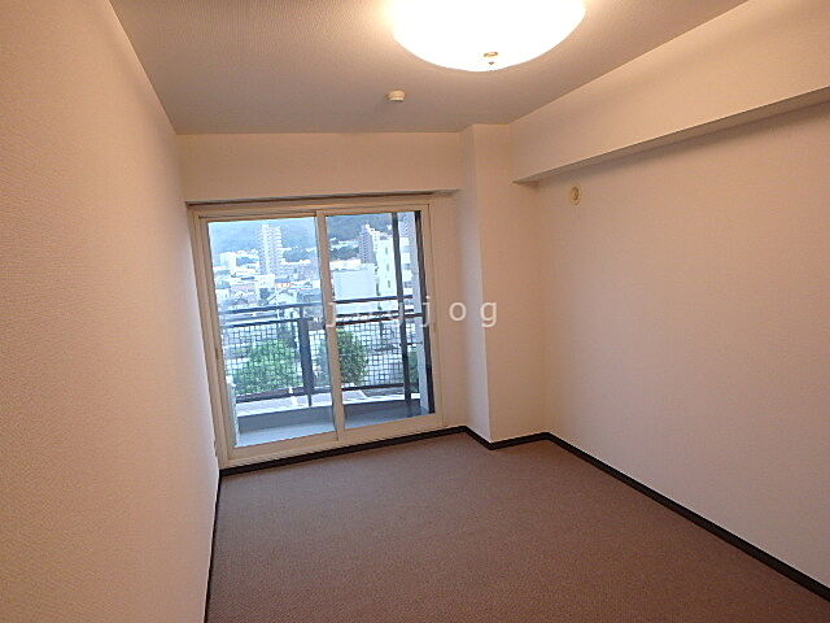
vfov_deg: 63.4
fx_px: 504
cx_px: 415
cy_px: 312
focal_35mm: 21
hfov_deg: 79.0
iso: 200
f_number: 3.5
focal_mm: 3.7
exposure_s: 1/50
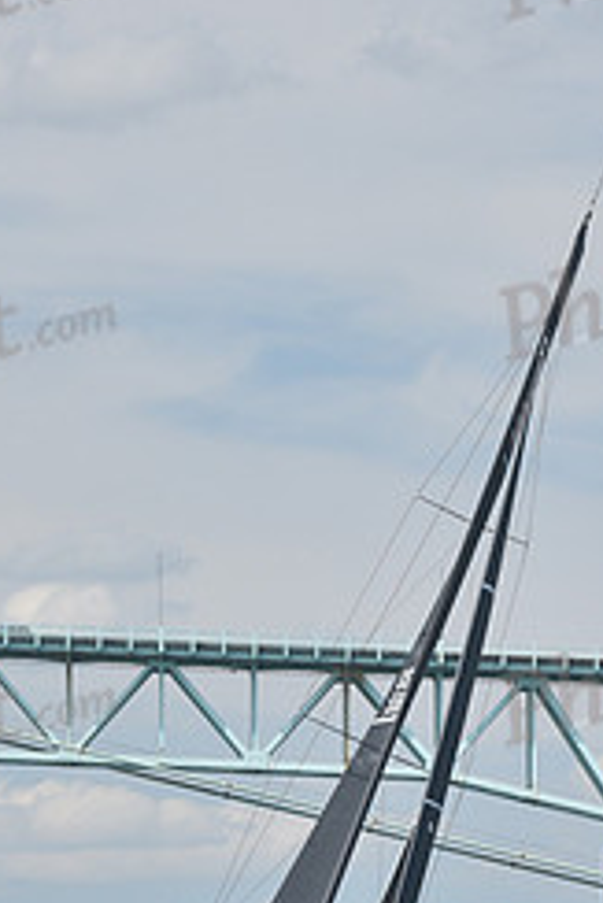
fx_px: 11616
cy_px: 511
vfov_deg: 4.5
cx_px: 309
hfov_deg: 3.0
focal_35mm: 463
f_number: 6.3
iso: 320
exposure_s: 1/800
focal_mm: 195
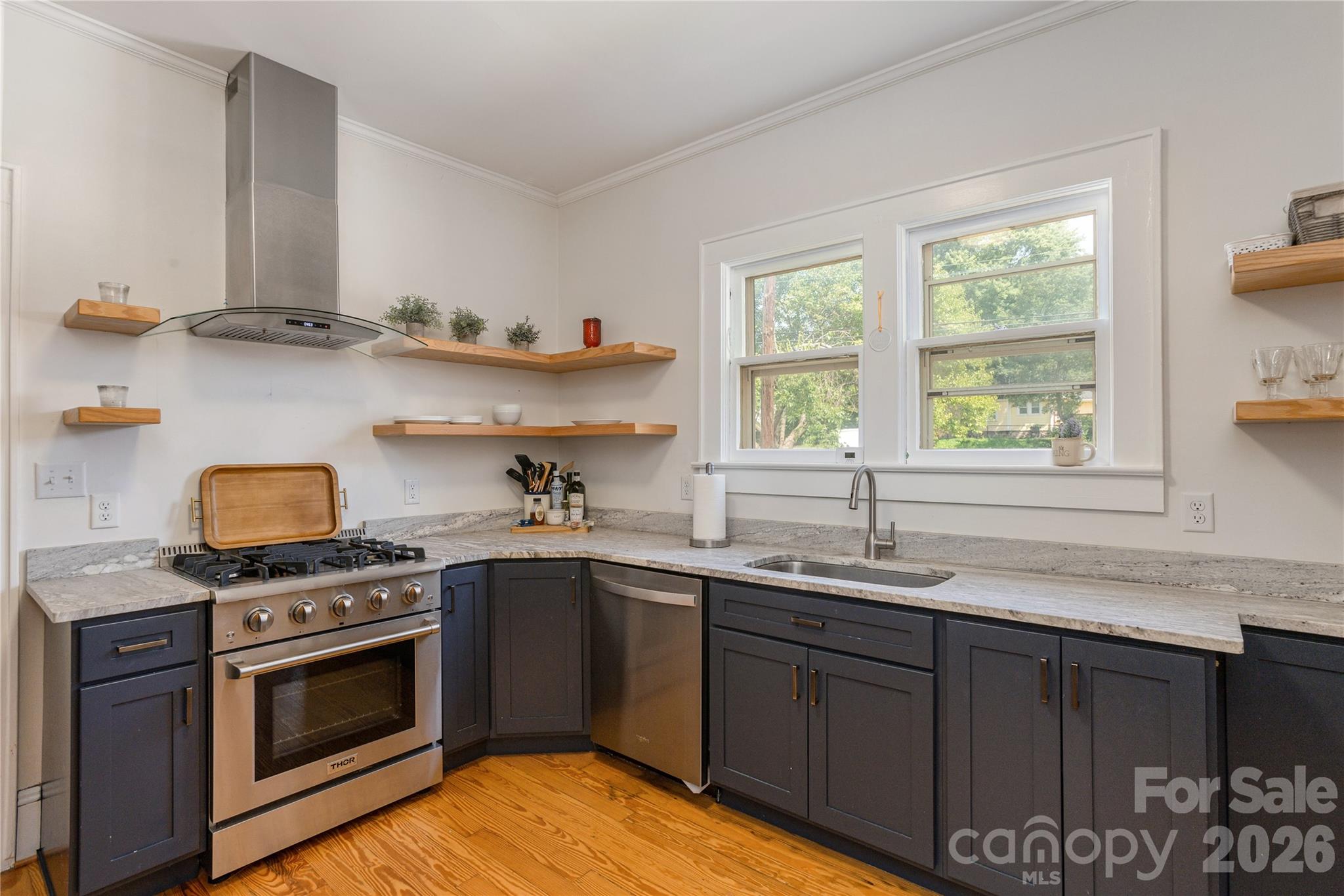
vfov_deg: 70.5
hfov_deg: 93.3
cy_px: 448
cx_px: 672
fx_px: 635
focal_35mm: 17
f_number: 9
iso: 320
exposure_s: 1/80
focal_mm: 17
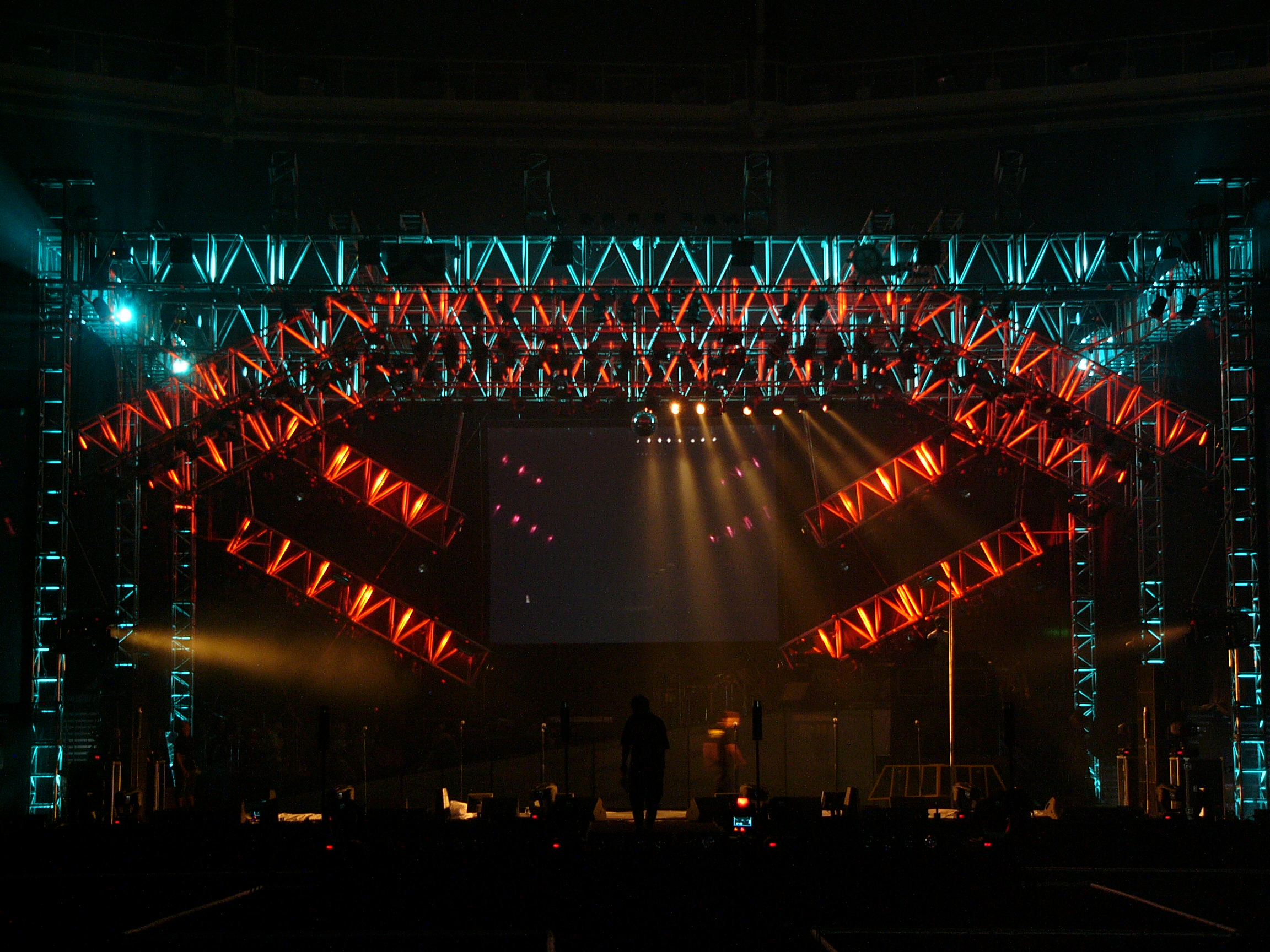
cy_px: 476
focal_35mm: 74
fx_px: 2715
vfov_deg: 19.9
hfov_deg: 26.3
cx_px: 635
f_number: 2.8
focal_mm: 12.3
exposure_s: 1/4
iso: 100
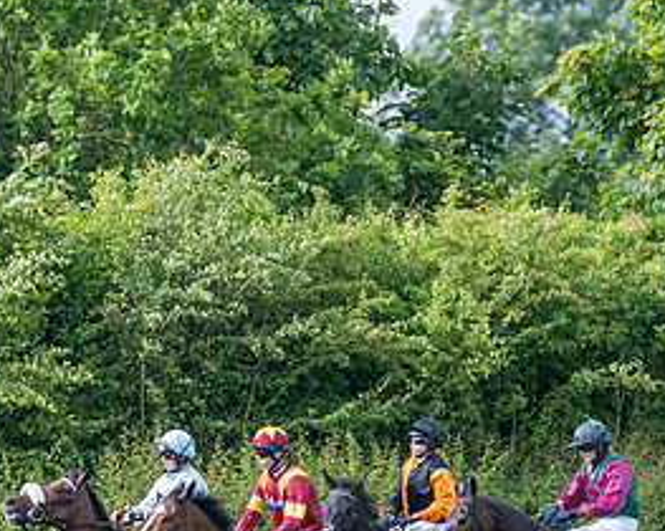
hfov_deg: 1.6
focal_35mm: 1220
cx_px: 274
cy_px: 547
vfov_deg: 1.3
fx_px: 23994
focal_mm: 280
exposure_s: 1/2500
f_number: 4
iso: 400
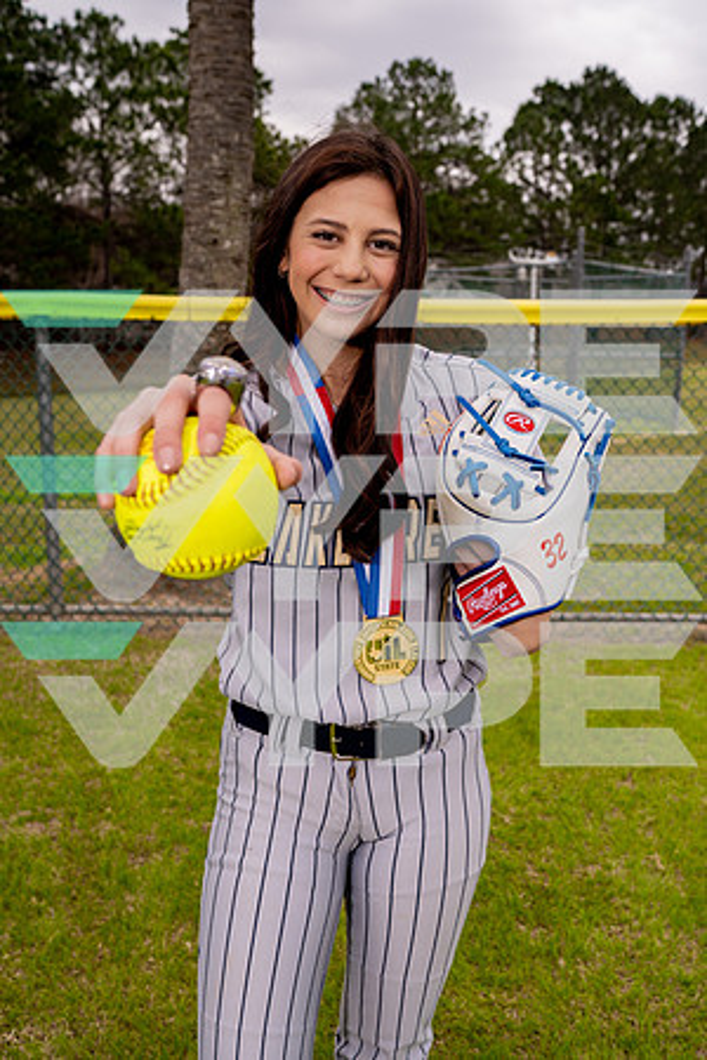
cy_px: 530
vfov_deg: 54.4
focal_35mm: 35
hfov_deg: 37.9
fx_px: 1031
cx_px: 354
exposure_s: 1/250
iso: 100
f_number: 5
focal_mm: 35
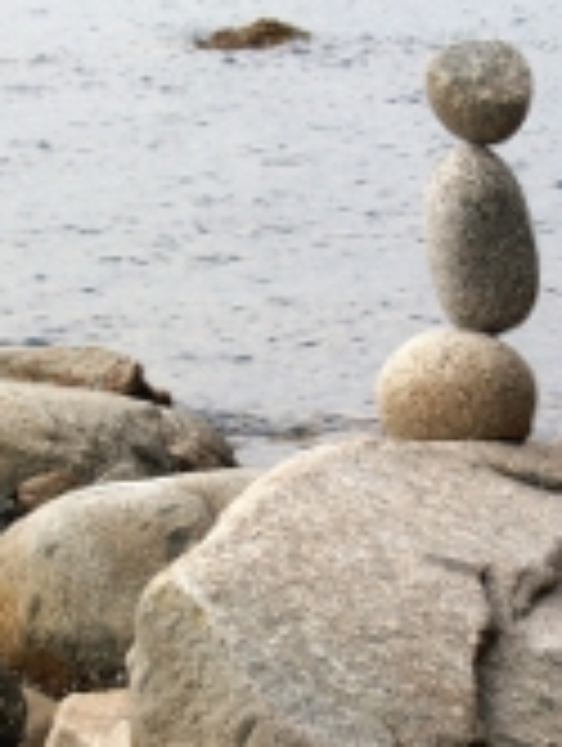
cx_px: 450
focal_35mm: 215
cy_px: 299
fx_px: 4642
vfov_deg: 9.2
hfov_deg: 6.9
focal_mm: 17.1
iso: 64
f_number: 5.1
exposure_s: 1/190
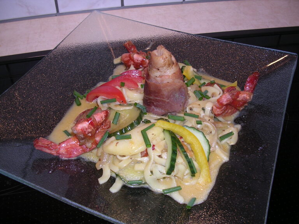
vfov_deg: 37.7
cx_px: 150
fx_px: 328
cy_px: 112
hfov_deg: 49.0
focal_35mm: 38
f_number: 2.8
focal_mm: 5.8
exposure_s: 1/60.1
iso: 100
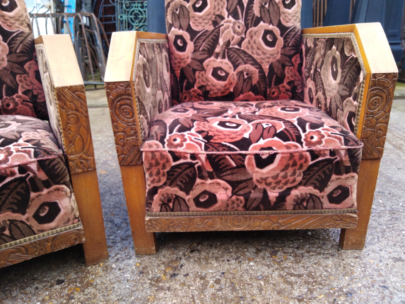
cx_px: 202
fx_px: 304
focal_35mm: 26
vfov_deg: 53.1
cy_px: 152
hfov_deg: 67.3
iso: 183
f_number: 2.2
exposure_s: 1/100
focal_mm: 3.46
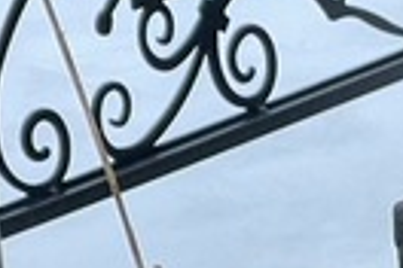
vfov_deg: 2.8
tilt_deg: -20.4
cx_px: 1206
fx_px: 5418
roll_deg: +2.7
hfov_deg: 4.1
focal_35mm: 484
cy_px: 673
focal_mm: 9
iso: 40
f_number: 2.8
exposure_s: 1/99
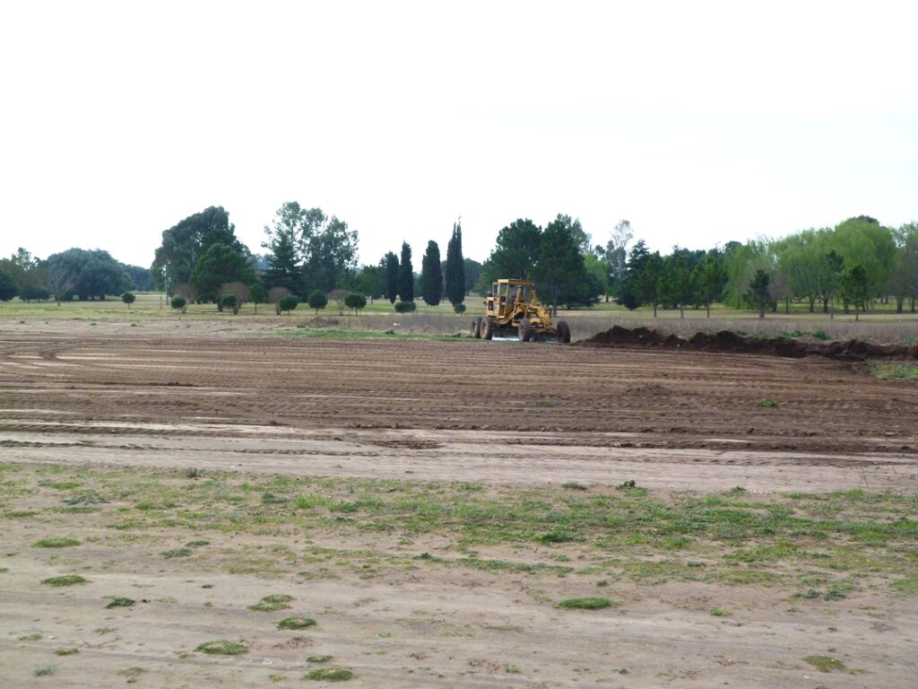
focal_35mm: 54
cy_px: 344
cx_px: 459
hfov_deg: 35.5
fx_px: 1432
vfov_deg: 27.0
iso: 125
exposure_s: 1/500
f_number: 3.2
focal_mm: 9.7
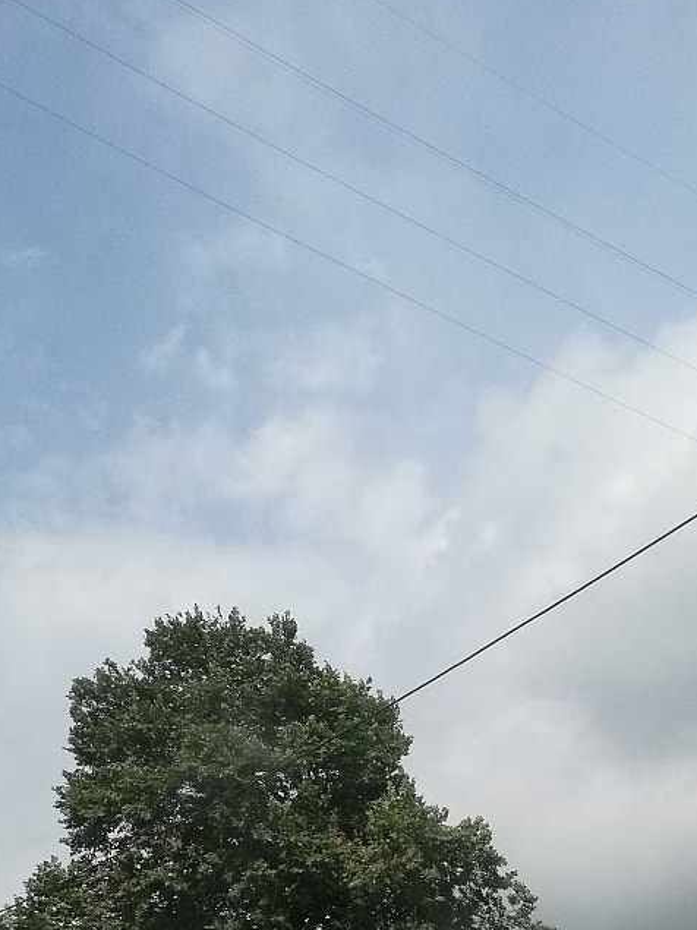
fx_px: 1826
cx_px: 567
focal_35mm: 68
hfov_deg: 21.3
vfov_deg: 26.9
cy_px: 943
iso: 50
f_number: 2
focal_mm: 4.04
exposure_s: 1/1462
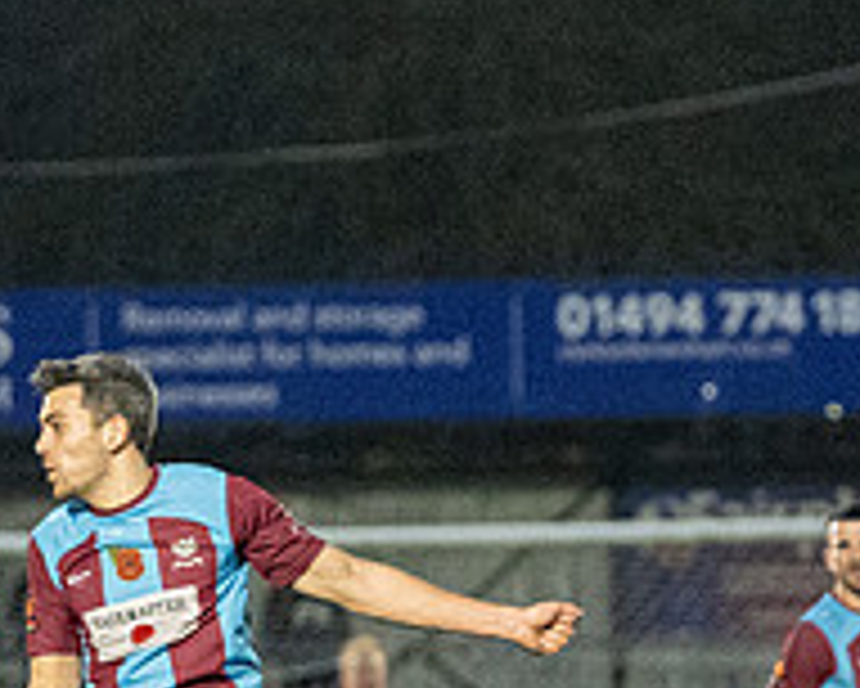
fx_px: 22206
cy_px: 676
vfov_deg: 1.8
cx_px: 254
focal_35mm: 872
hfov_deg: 2.2
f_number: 2.8
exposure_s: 1/1000
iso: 8000
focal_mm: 160
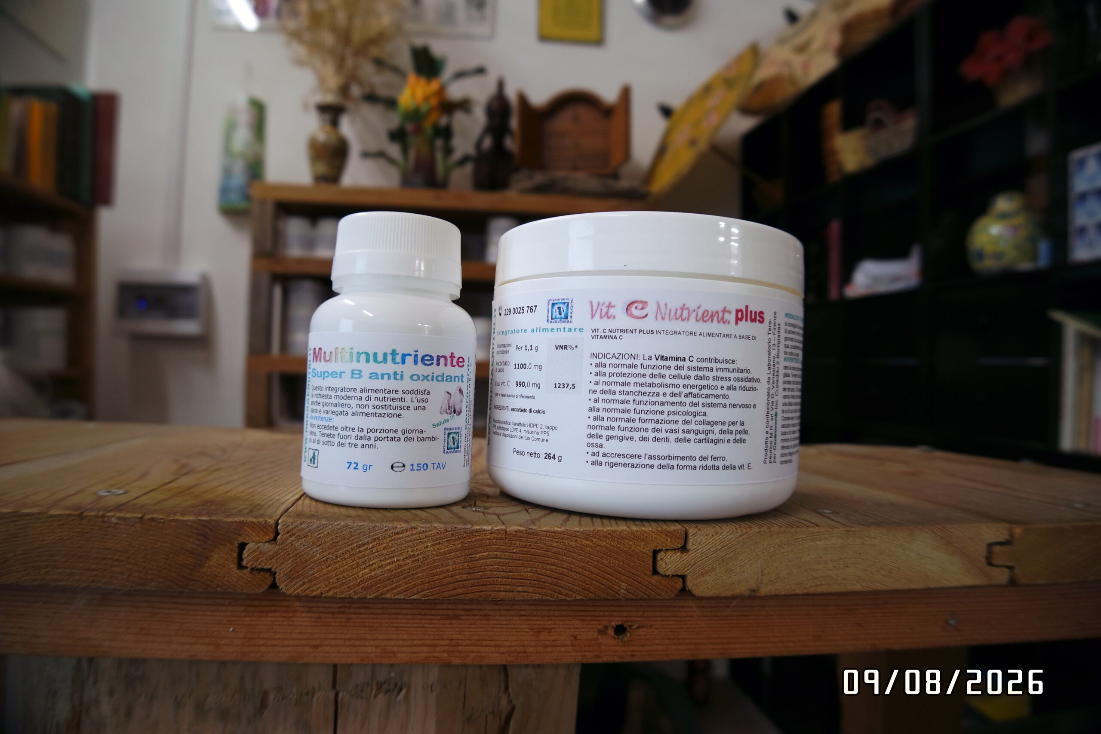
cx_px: 550
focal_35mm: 37
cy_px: 367
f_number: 4
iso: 200
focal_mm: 14
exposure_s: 1/50
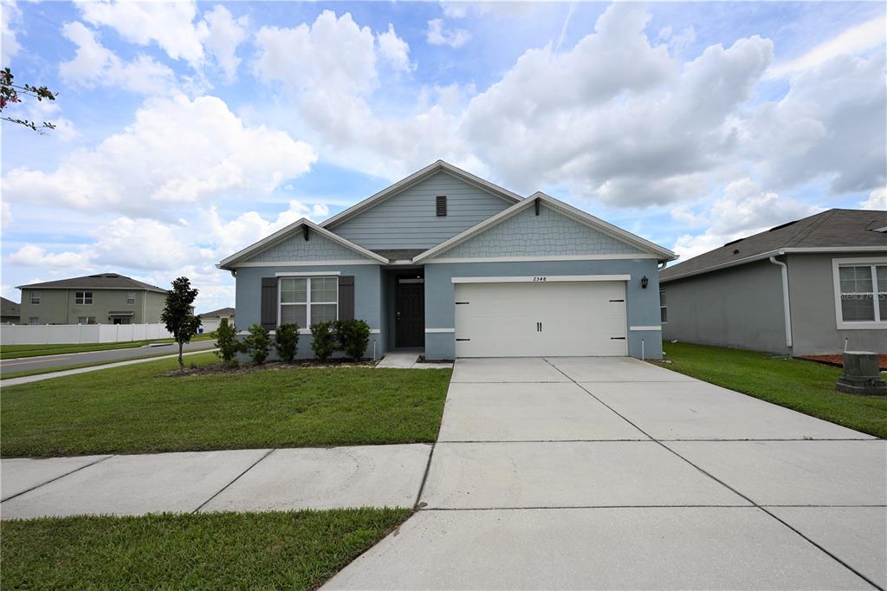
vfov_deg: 73.7
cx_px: 444
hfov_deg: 96.8
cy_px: 296
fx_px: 394
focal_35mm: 16
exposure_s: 1/200
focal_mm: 16
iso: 100
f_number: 13
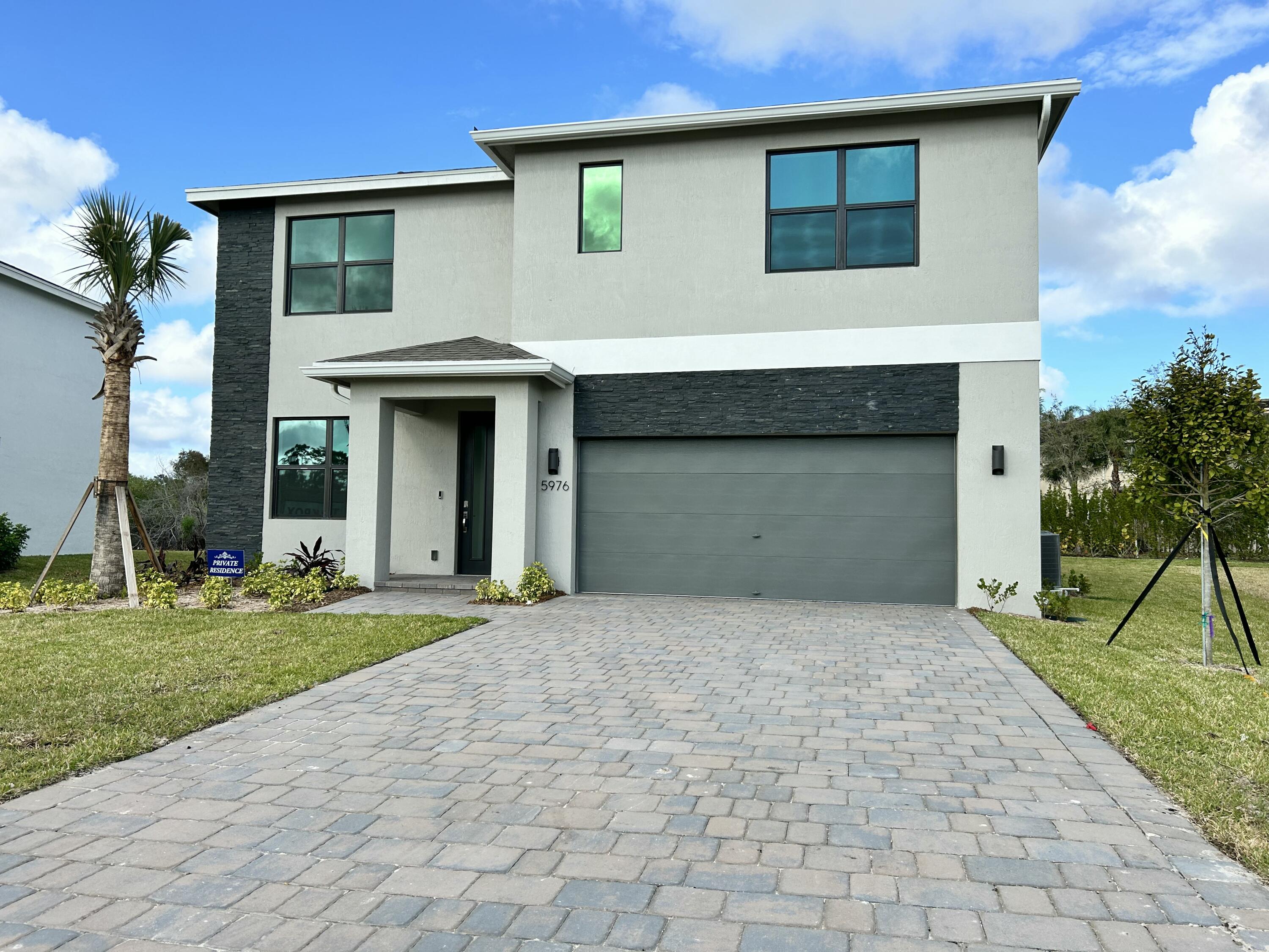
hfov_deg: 67.3
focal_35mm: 26
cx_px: 634
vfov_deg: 53.1
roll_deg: -1.8
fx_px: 953
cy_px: 476
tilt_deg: +3.6
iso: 50
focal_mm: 5.7
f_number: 1.5
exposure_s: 1/2994
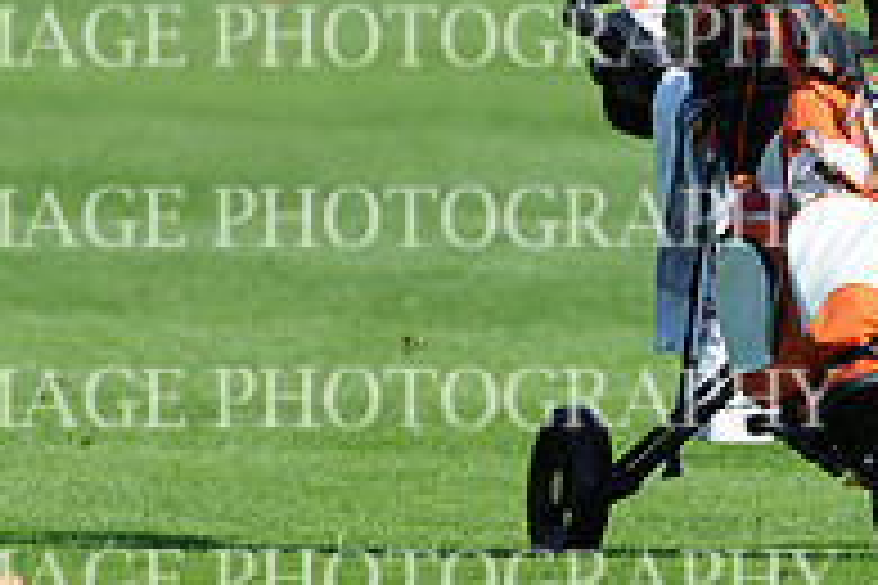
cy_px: -54
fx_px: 28947
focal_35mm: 1187
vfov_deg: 1.2
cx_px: 189
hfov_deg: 1.7
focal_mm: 400
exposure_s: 1/2500
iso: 500
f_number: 5
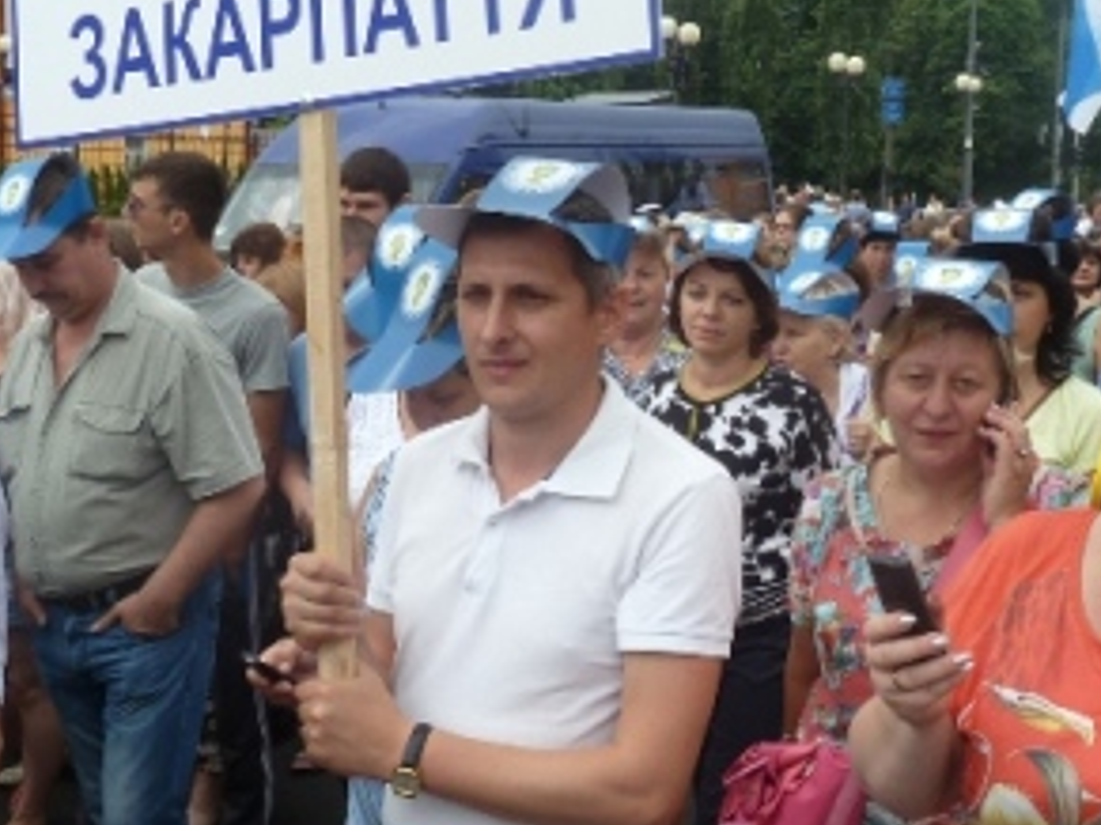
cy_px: 465
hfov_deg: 34.9
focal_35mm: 55
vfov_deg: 26.5
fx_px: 1749
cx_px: 639
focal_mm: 4.1
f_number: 4
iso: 80
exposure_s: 1/200
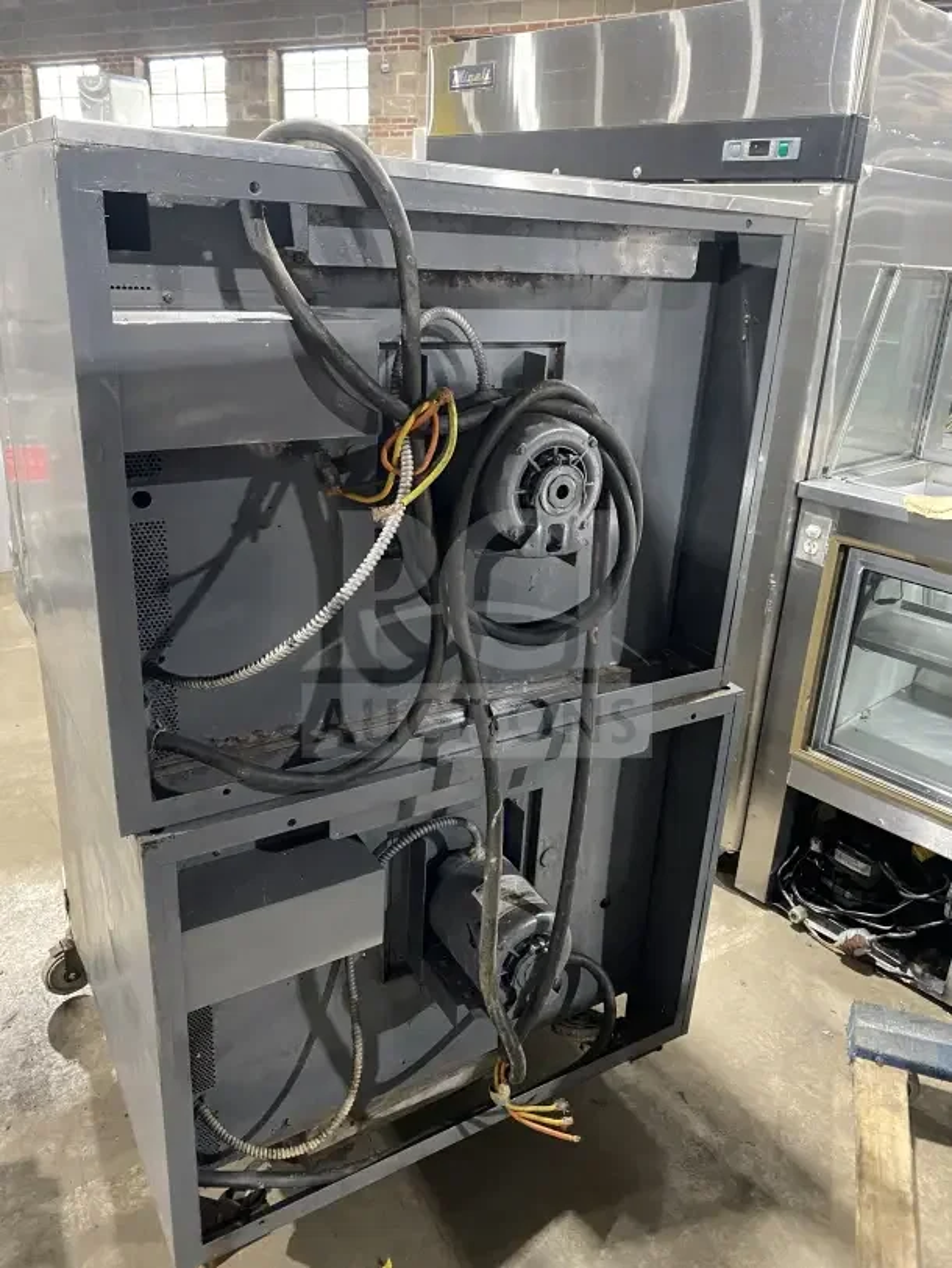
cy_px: 634
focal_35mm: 26
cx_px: 476
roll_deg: -2.5
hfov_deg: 53.1
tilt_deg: -21.1
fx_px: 953
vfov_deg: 67.3
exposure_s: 1/30
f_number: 1.8
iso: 640
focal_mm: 4.25
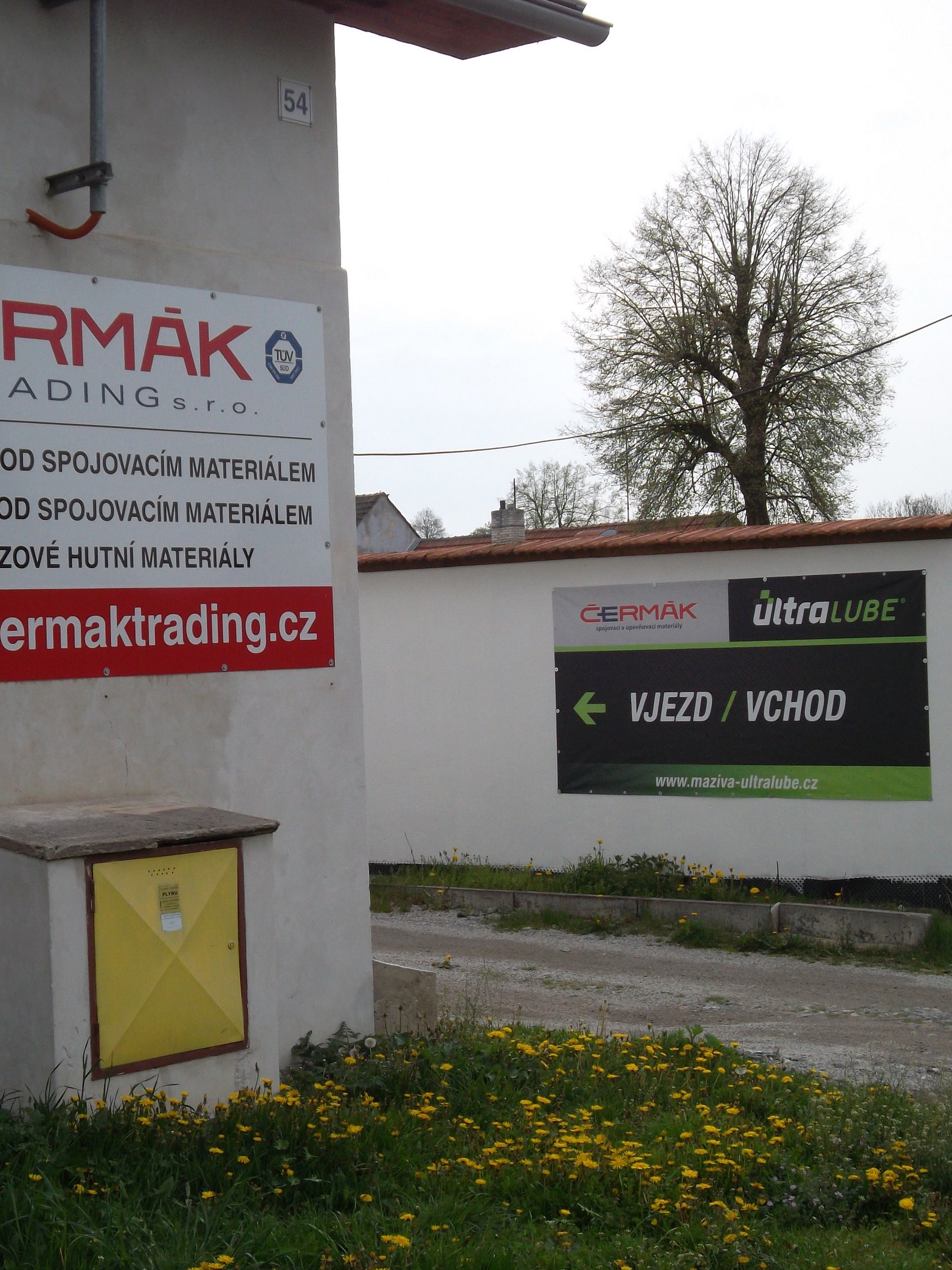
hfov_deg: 24.0
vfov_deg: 31.7
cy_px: 625
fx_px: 2237
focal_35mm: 61
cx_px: 429
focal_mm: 7.8
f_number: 4.5
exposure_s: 1/550
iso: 80
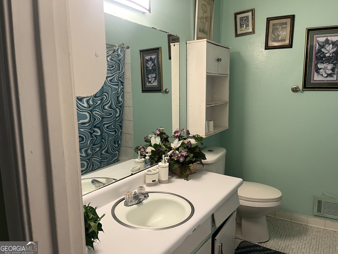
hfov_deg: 67.3
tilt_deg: -8.4
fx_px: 254
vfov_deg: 53.1
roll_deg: +0.9
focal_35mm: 26
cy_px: 127
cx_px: 169
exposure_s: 1/60
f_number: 1.6
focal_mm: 5.1
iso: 125
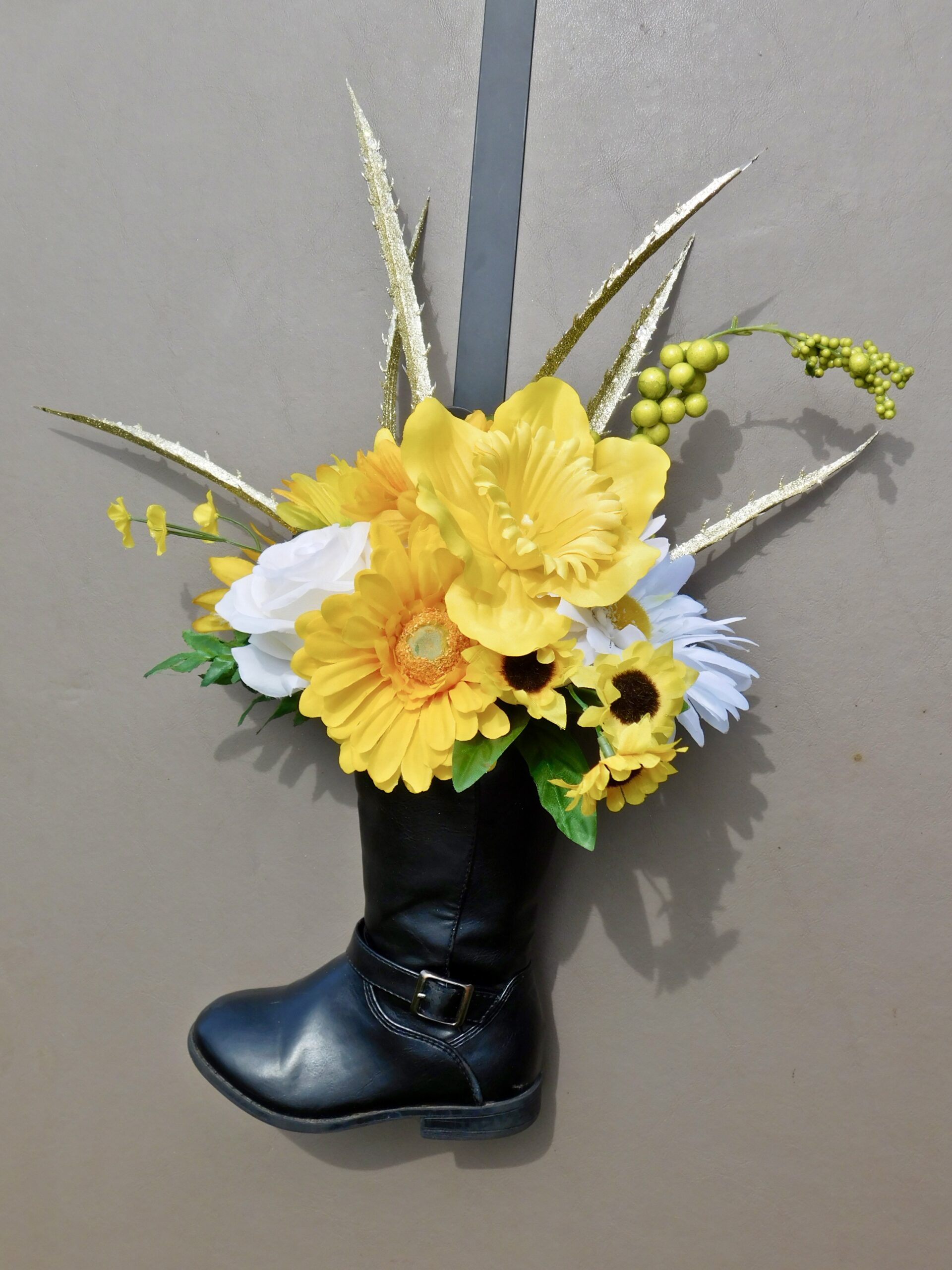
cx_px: 476
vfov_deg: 51.4
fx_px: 1320
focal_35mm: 36
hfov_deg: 39.7
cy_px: 635
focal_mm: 6.3
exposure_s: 1/1250
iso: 125
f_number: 3.5
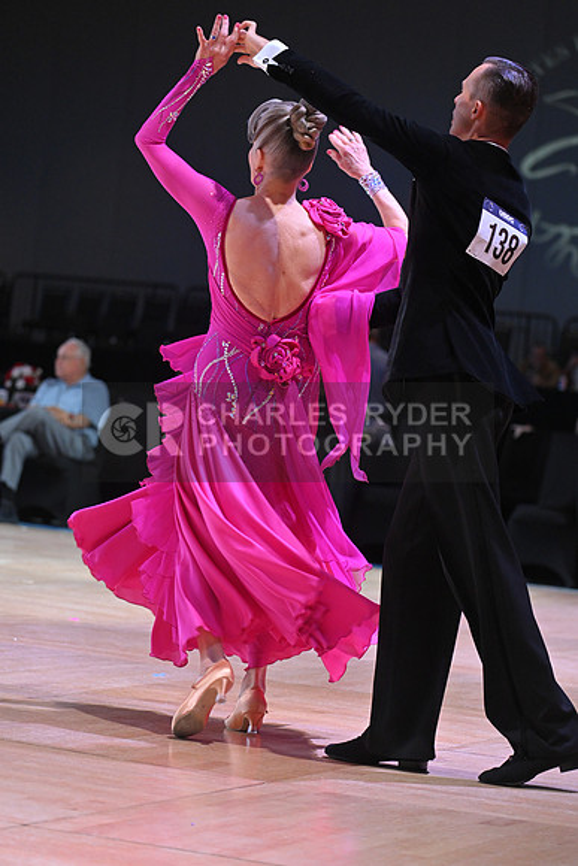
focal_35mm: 120
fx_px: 2888
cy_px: 433
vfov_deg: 17.1
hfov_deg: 11.4
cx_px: 289
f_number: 4
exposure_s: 1/250
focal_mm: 120
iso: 2000
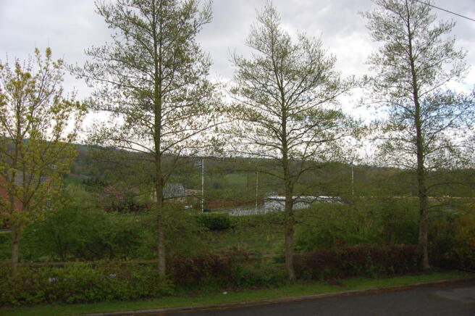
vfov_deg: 47.8
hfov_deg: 67.4
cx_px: 238
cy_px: 158
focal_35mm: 27
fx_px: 356
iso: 400
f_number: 5.6
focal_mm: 18
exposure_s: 1/500
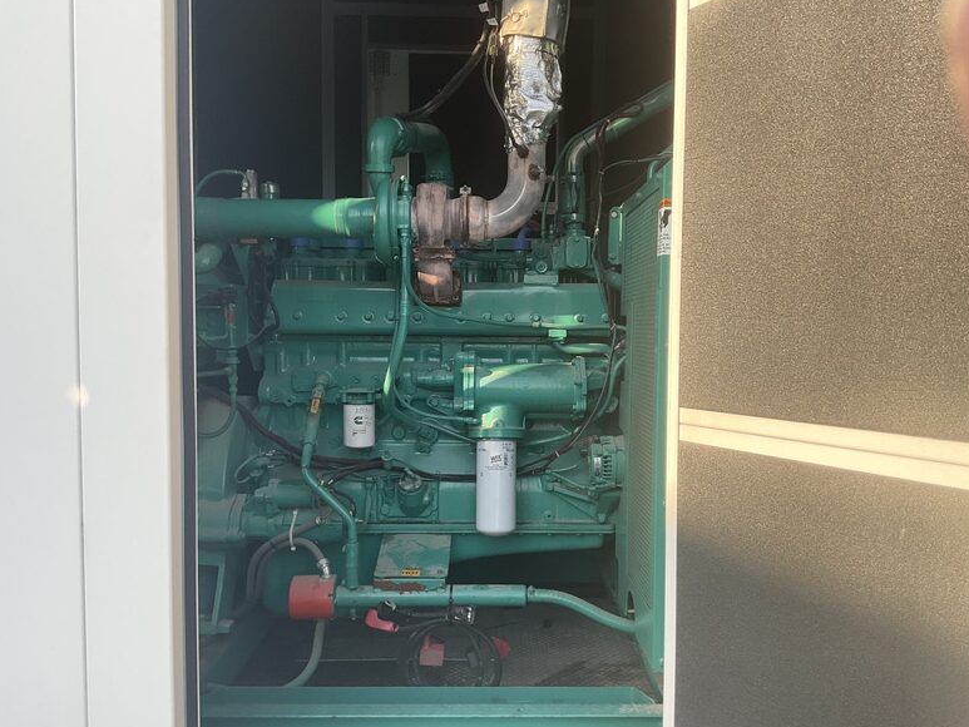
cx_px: 499
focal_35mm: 30
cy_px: 370
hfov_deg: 59.9
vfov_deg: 46.8
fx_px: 840
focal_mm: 3
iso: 16
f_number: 1.8
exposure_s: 1/198
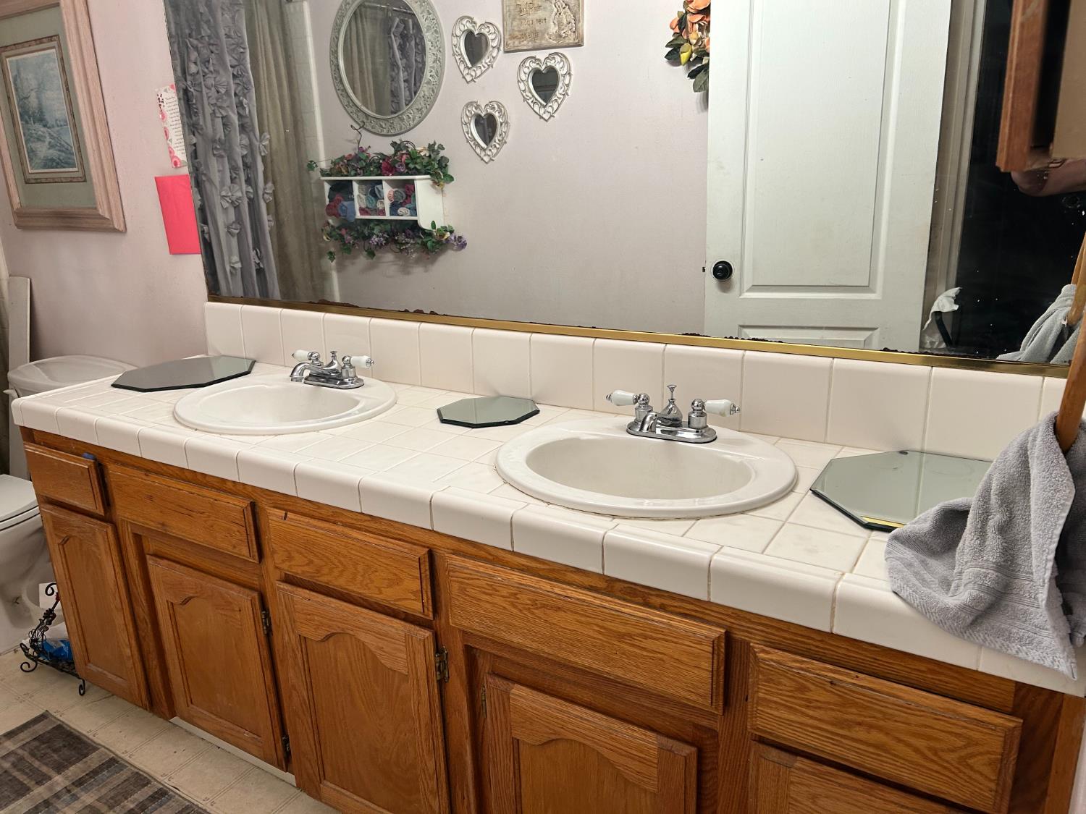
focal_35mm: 26
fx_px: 816
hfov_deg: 67.3
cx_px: 543
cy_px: 407
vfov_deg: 53.1
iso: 125
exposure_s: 1/120
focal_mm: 5.7
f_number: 1.5
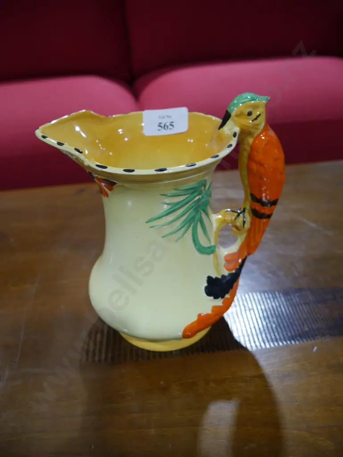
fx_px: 370
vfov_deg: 63.4
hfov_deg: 49.8
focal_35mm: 28
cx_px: 172
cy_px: 228
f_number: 3.5
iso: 400
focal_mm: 14
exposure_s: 1/60
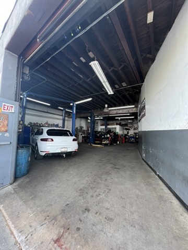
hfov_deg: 89.9
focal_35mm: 13
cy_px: 125
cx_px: 94
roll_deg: -1.7
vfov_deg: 106.2
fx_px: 94
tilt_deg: +5.5
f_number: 1.8
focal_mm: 1.57
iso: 100
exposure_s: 1/120
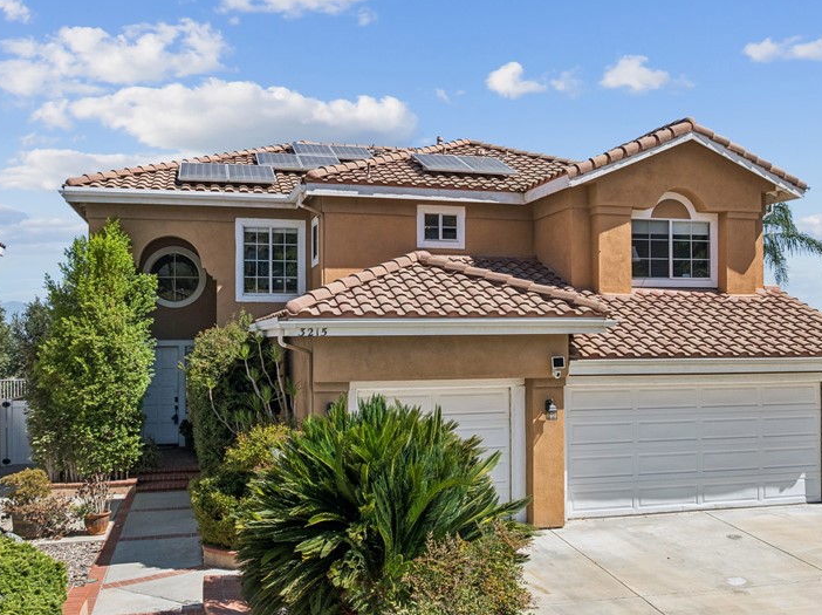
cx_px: 433
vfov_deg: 40.6
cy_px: 333
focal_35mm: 35
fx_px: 830
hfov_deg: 52.6
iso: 120
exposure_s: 1/100
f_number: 2.8
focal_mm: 12.3
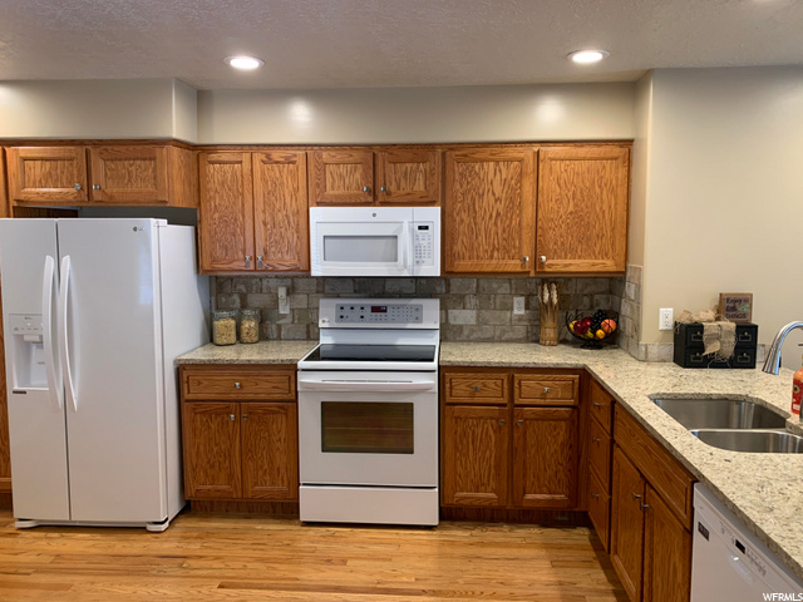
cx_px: 402
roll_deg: +0.3
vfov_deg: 53.1
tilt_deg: -6.2
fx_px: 603
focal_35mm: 26
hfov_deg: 67.3
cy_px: 301
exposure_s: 1/60
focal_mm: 4.25
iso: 160
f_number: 1.8
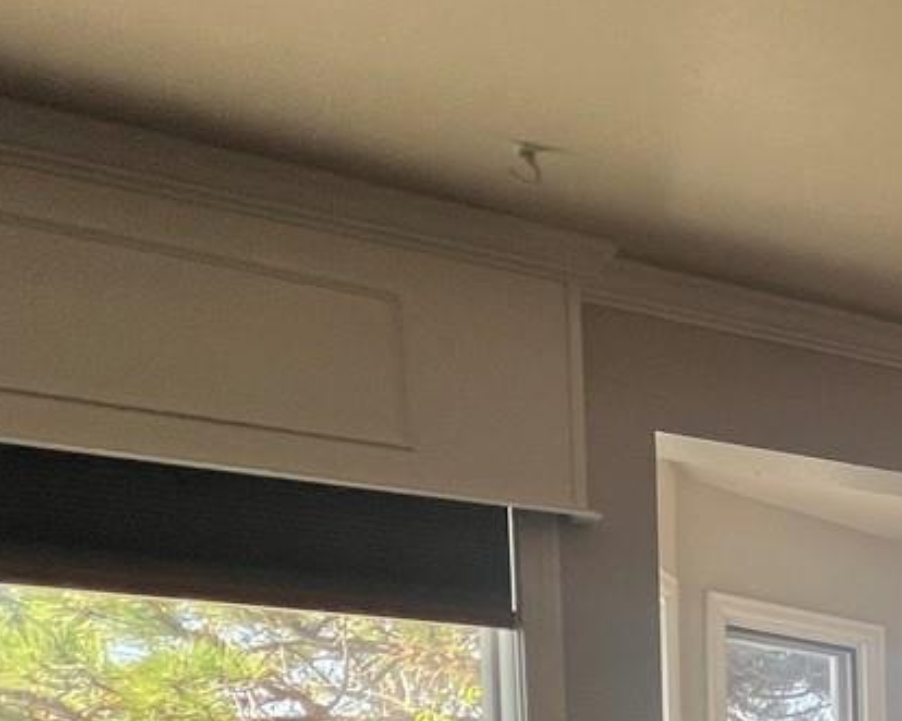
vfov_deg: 26.5
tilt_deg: -2.3
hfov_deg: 21.7
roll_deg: -0.5
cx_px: 1658
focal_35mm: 49
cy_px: 915
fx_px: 1308
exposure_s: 1/120
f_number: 1.8
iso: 50
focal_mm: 1.57
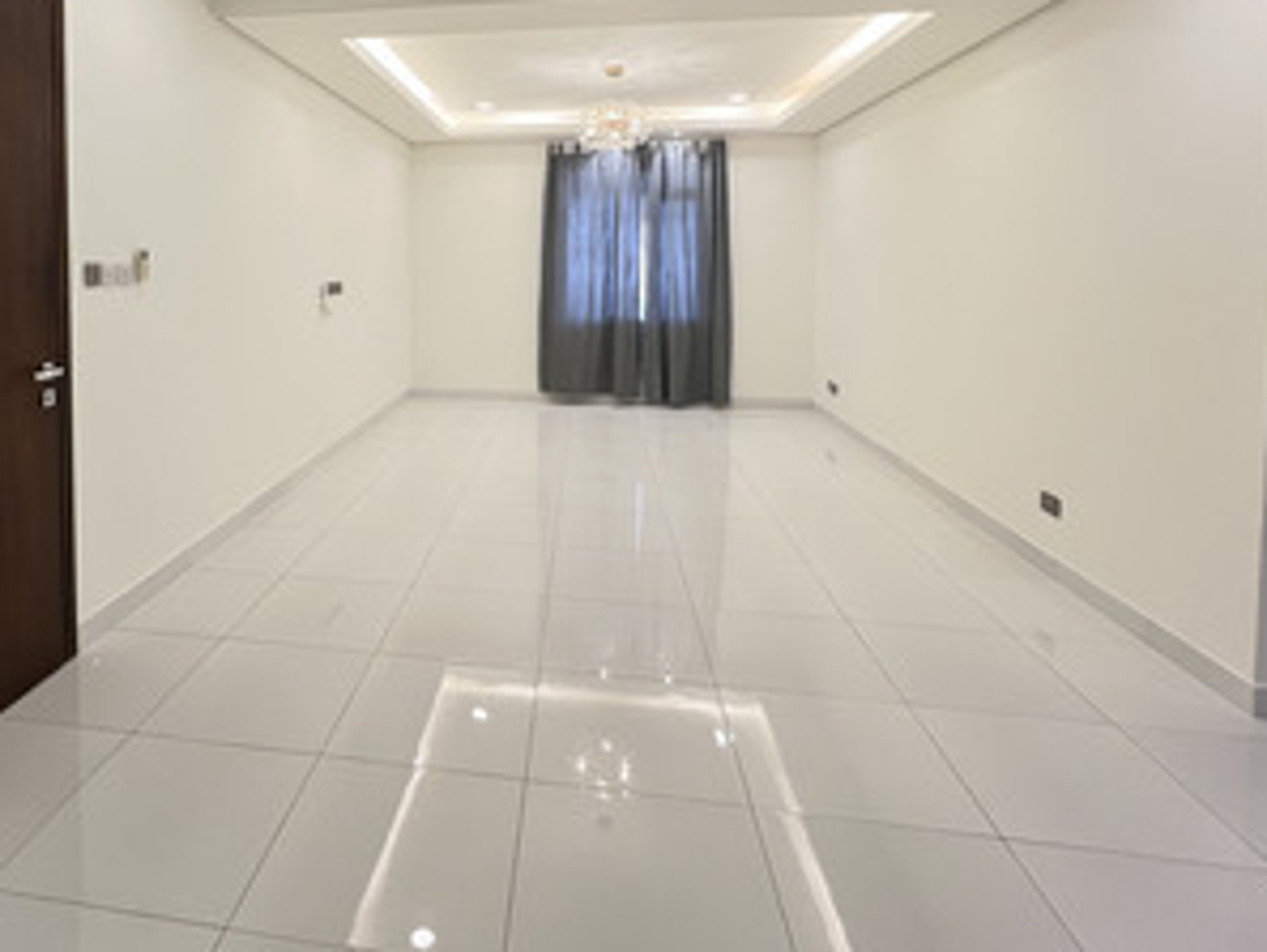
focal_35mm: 20
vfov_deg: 63.7
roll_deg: -0.2
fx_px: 732
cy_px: 292
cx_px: 454
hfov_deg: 79.8
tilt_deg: -2.0
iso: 200
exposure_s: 1/100
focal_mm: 1.57
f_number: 1.8
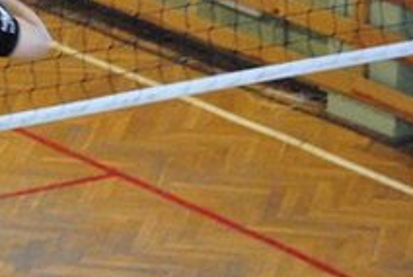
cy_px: -118
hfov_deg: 5.2
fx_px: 4486
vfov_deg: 3.5
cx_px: -162
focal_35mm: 391
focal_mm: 85
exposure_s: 1/100
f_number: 5
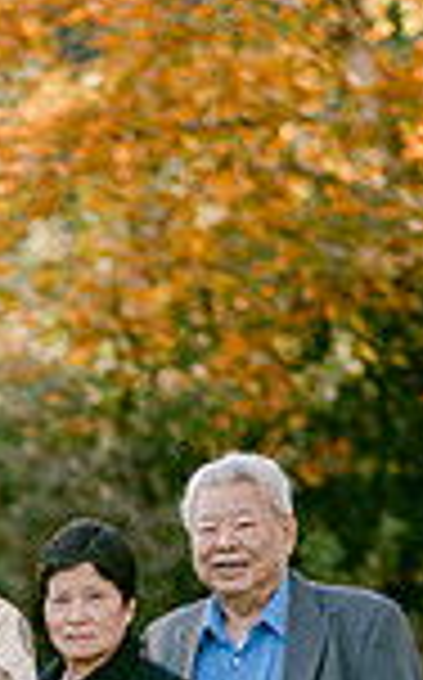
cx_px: -164
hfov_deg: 5.0
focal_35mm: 258
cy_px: 838
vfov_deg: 8.1
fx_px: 4772
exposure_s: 1/640
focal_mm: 85
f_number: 2
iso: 200
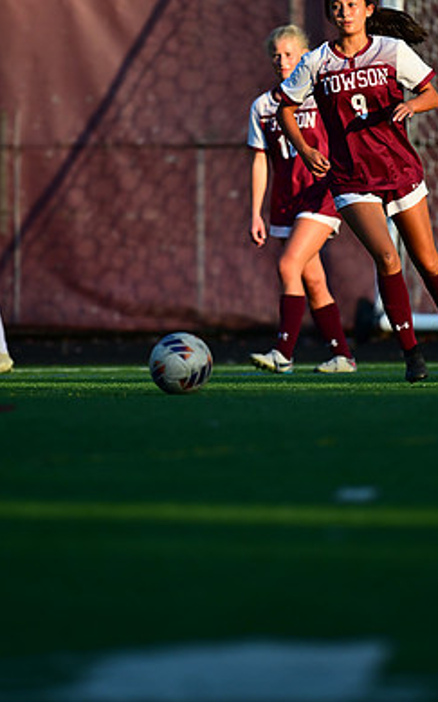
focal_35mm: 608
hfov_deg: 2.2
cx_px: 287
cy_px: 263
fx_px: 11617
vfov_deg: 3.5
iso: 640
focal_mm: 400
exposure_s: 1/2000
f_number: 4.5
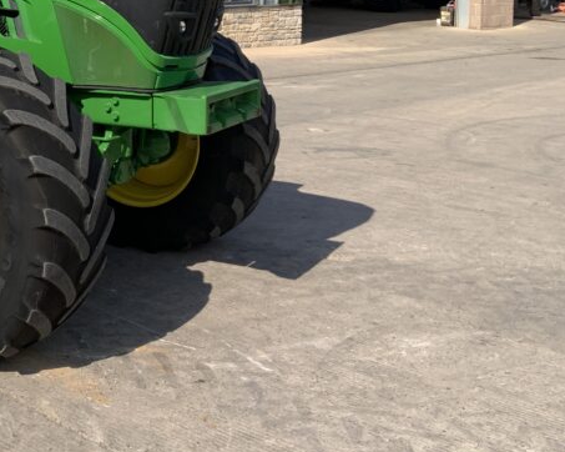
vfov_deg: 23.0
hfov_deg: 27.6
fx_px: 1070
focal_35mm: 64
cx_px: -22
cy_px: 9
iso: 16
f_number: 1.8
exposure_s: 1/1412
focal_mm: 3
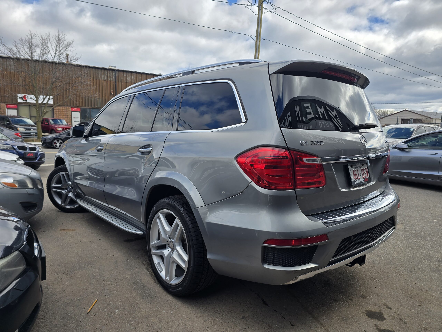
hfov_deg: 73.9
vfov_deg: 58.9
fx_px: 294
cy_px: 166
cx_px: 221
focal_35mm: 23
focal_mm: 6.3
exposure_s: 1/682
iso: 12
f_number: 1.7
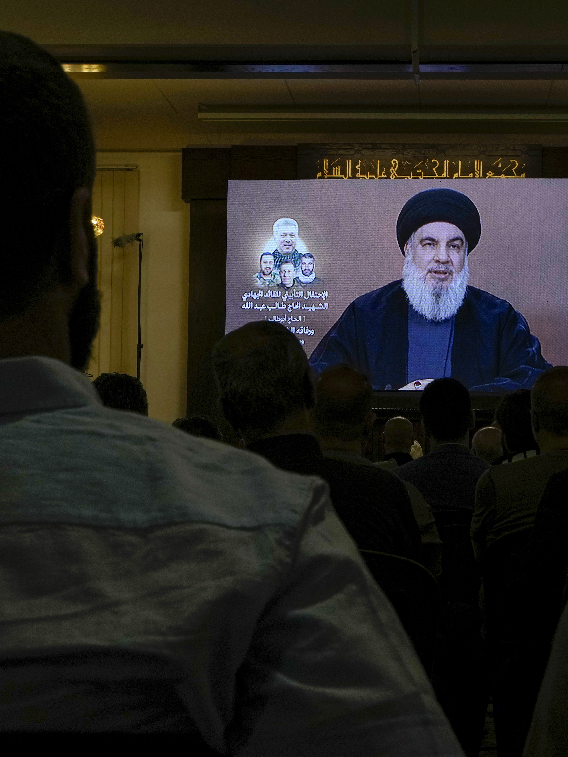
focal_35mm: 55
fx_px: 1203
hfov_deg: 26.3
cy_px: 409
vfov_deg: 34.9
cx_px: 416
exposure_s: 1/50
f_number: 11
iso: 640
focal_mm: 35
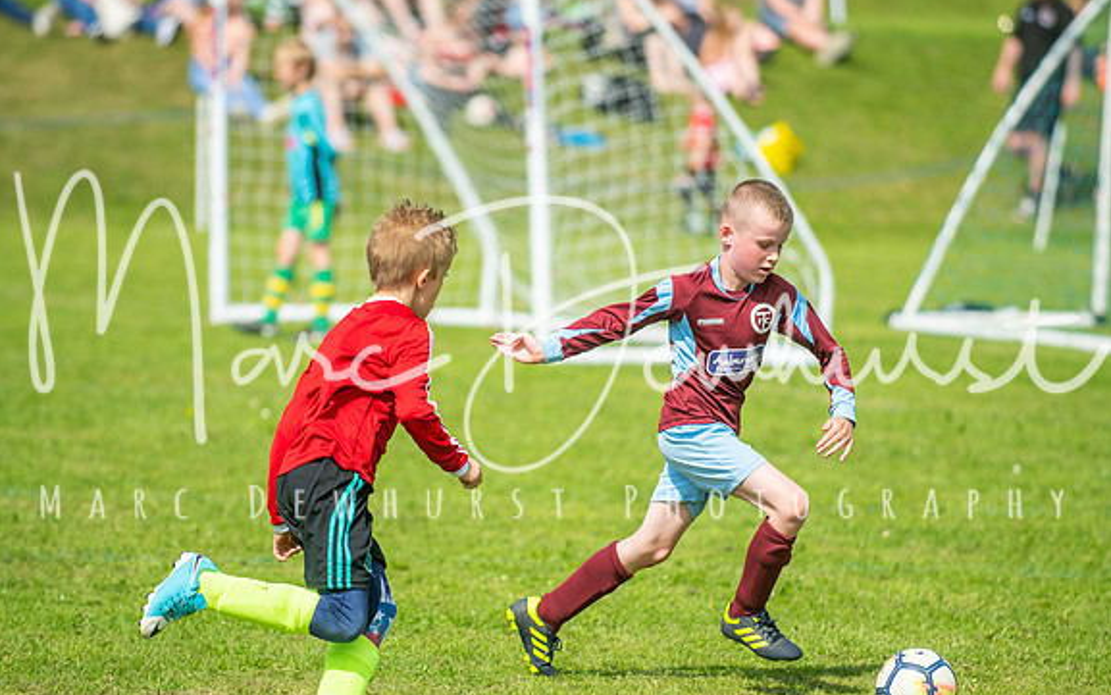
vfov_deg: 4.5
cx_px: 555
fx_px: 8844
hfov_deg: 7.2
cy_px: 349
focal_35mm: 292
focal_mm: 190
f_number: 3.2
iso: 250
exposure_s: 1/3200
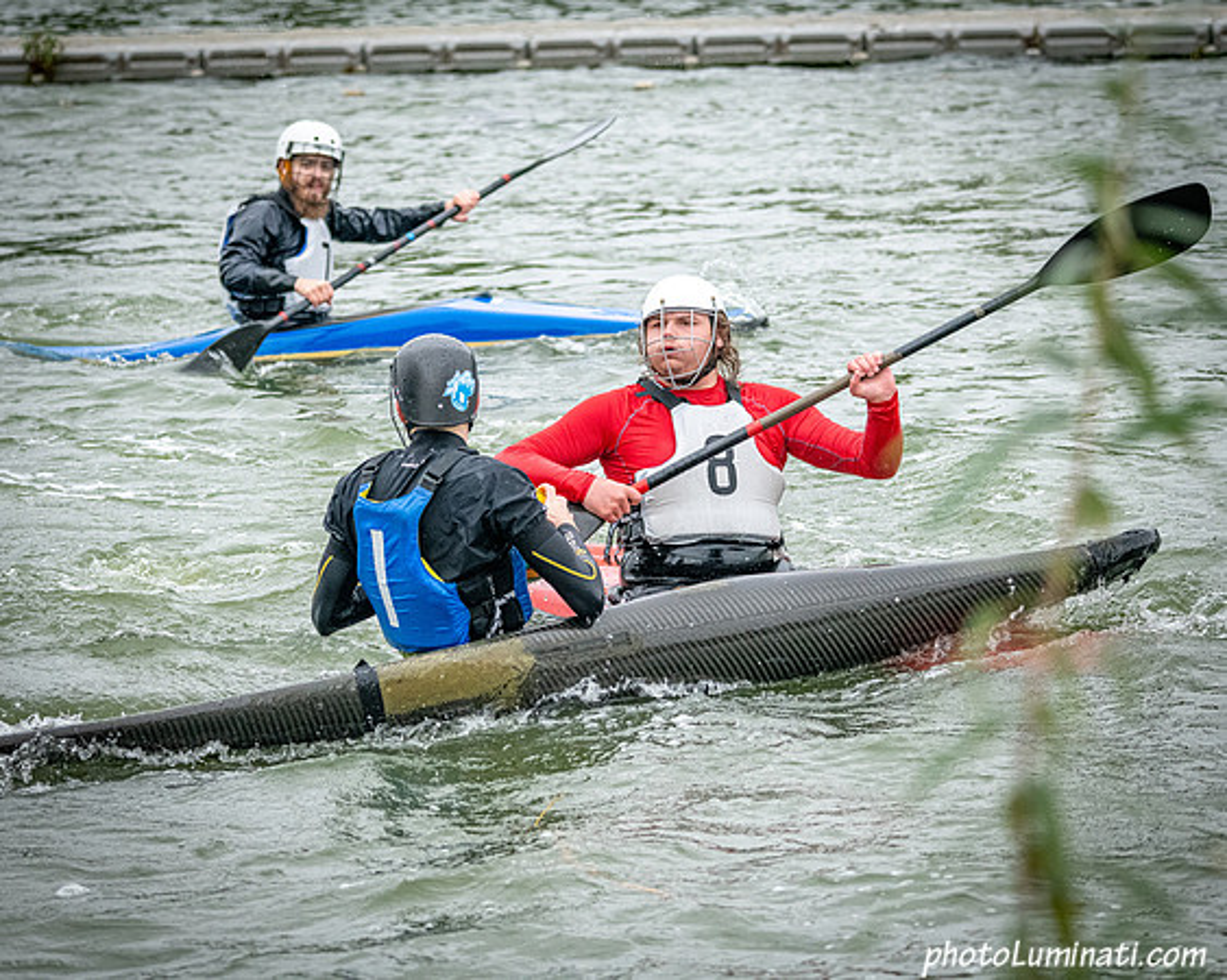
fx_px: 6746
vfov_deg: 8.3
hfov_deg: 10.4
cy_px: 490
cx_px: 607
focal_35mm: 186
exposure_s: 1/3200
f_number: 6.3
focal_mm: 165
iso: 3200
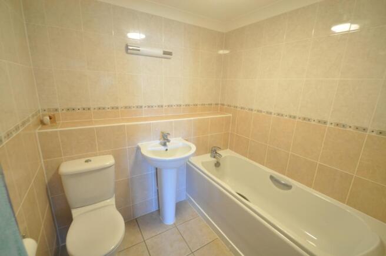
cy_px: 128
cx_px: 193
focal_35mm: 15
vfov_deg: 77.2
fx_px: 161
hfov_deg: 100.4
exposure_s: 1/3
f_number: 6.3
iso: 400
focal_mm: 10
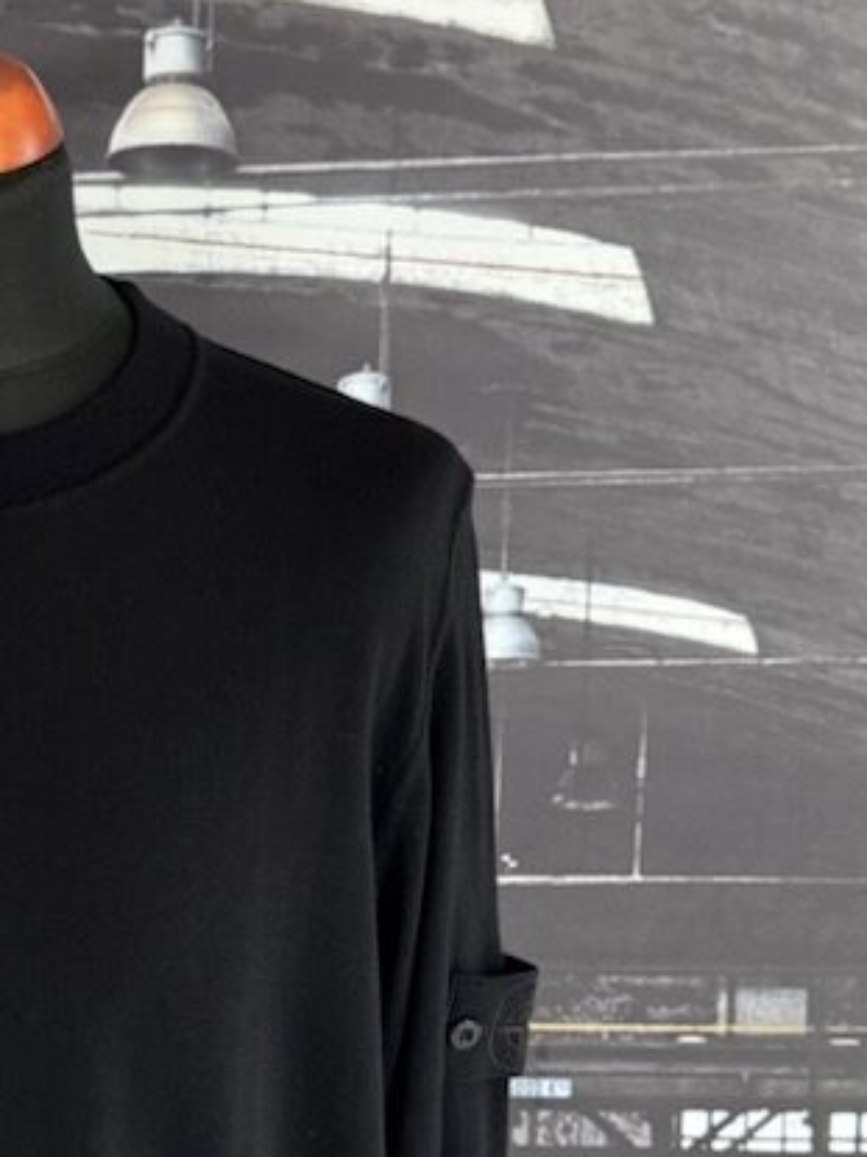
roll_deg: -0.7
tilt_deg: -8.9
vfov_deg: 26.3
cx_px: 0
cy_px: 711
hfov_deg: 19.3
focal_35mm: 74
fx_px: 2472
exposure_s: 1/60
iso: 250
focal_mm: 6.76
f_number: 1.78
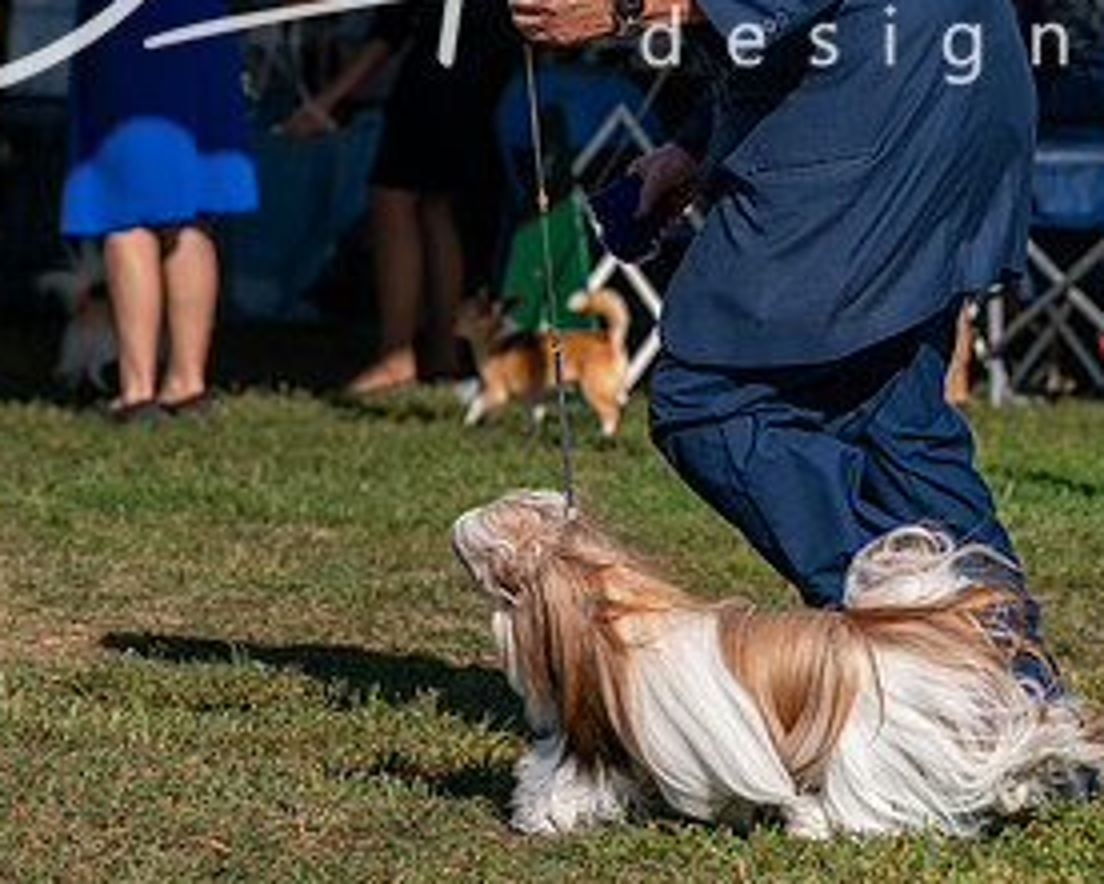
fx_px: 8629
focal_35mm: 264
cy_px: 184
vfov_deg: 5.9
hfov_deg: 7.3
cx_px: 490
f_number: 4.5
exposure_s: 1/1250
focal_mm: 115
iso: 100
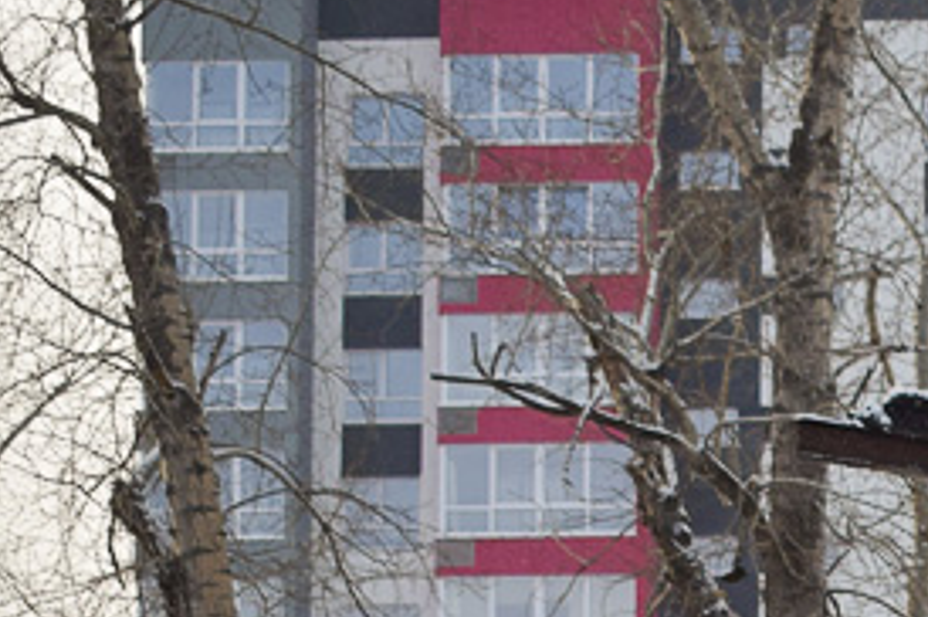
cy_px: 1139
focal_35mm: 171
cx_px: 1351
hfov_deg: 11.6
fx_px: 4403
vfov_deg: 7.7
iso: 200
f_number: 5
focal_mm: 26
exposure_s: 1/800
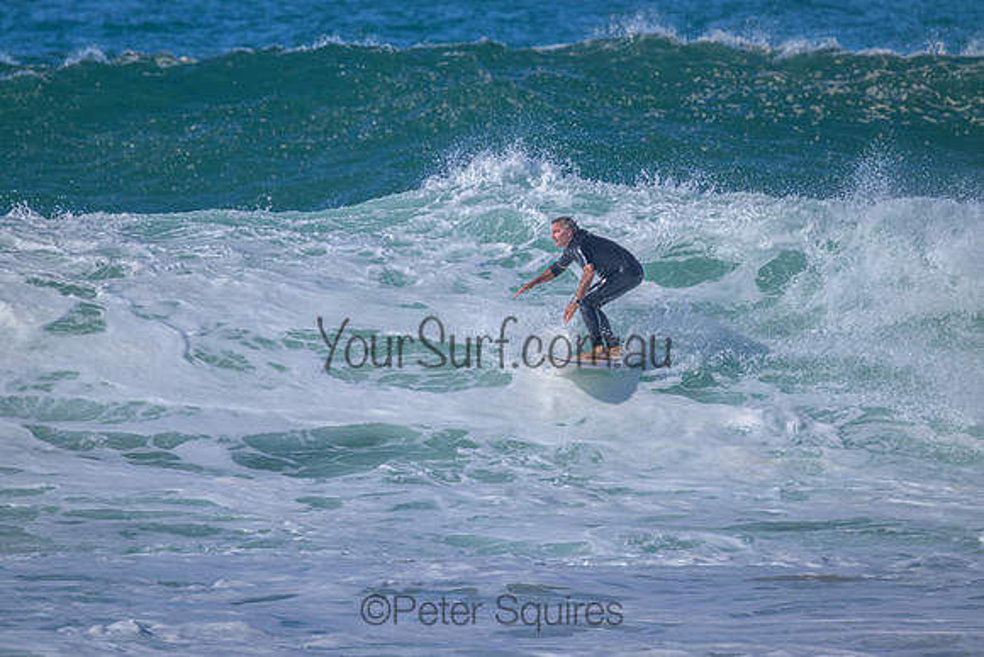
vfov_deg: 1.7
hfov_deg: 2.6
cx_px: 492
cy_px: 328
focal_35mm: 800
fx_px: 21871
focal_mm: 800
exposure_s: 1/2000
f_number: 11
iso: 1000
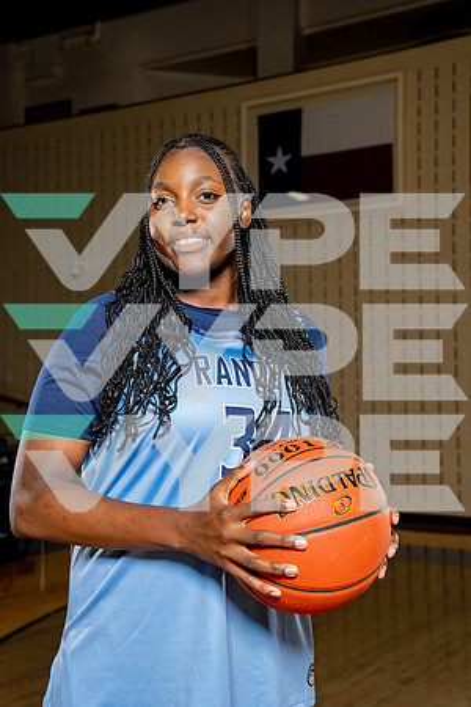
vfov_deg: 39.6
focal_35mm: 50
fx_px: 981
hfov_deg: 27.0
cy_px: 354
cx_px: 236
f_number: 6.3
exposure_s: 1/250
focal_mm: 50
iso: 400
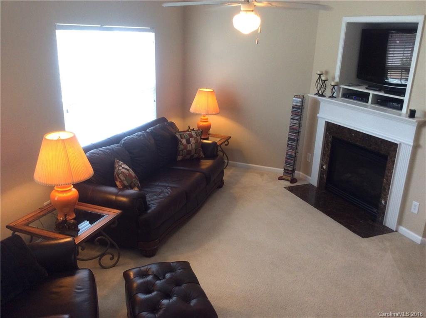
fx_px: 393
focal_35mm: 32
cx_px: 213
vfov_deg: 44.0
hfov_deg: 56.9
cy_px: 159
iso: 32
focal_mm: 3.3
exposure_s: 1/30
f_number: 2.4
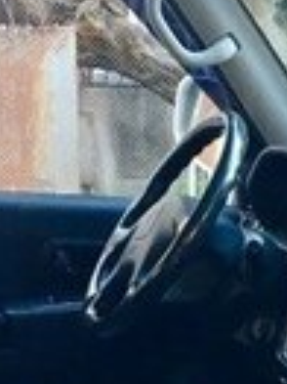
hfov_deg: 13.4
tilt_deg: -17.6
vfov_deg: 17.2
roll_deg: -1.2
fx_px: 1218
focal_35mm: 110
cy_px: 446
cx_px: 237
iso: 80
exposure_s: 1/33
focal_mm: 4.15
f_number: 2.2
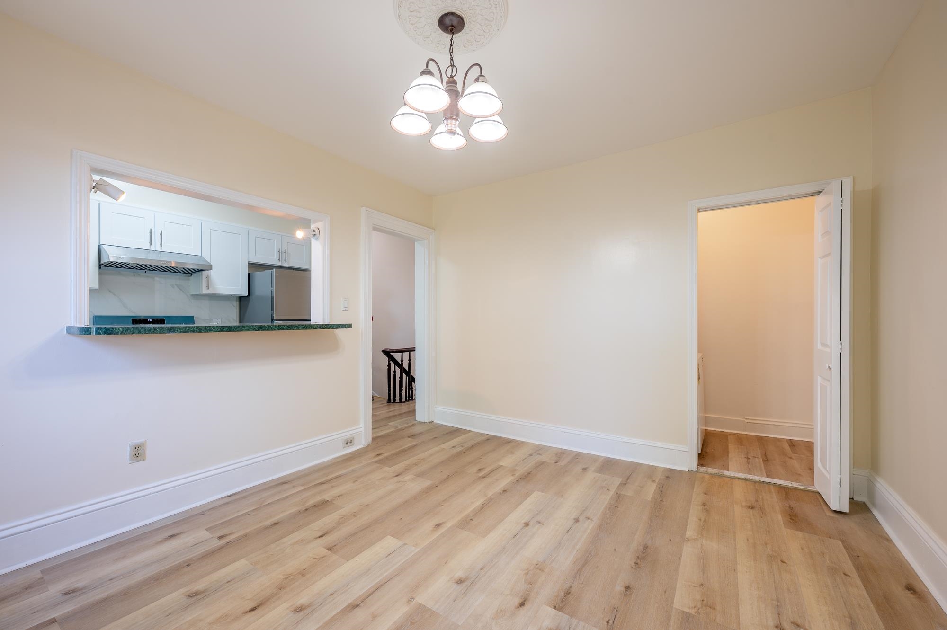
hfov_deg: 104.3
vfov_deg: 81.1
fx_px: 368
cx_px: 474
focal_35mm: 14
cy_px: 315
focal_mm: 14
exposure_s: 1/5
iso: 100
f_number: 8
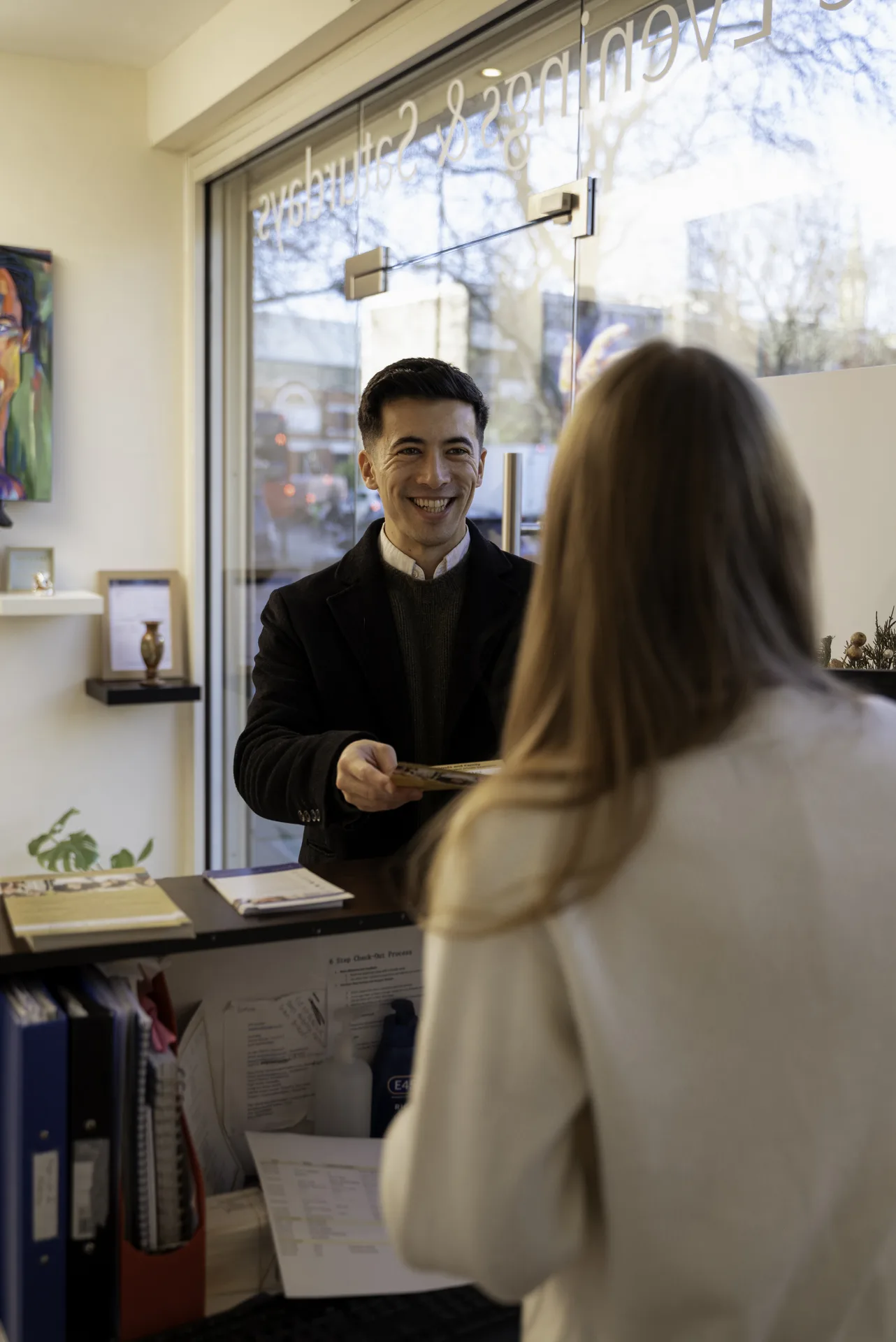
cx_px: 448
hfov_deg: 34.2
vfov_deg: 49.5
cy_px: 671
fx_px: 1454
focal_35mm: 39
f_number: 2.8
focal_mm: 39
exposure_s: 1/320
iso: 400
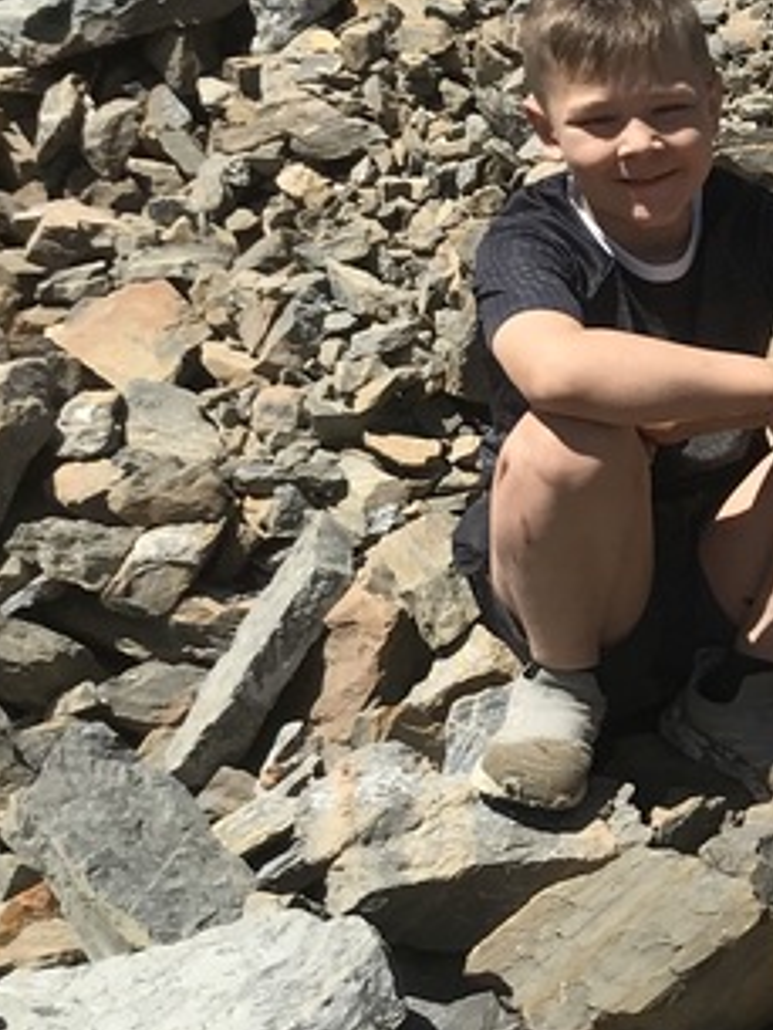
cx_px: 1232
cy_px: 621
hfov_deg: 14.5
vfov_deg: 20.8
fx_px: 2797
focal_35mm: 94
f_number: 1.8
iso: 20
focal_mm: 3.99
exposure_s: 1/2398
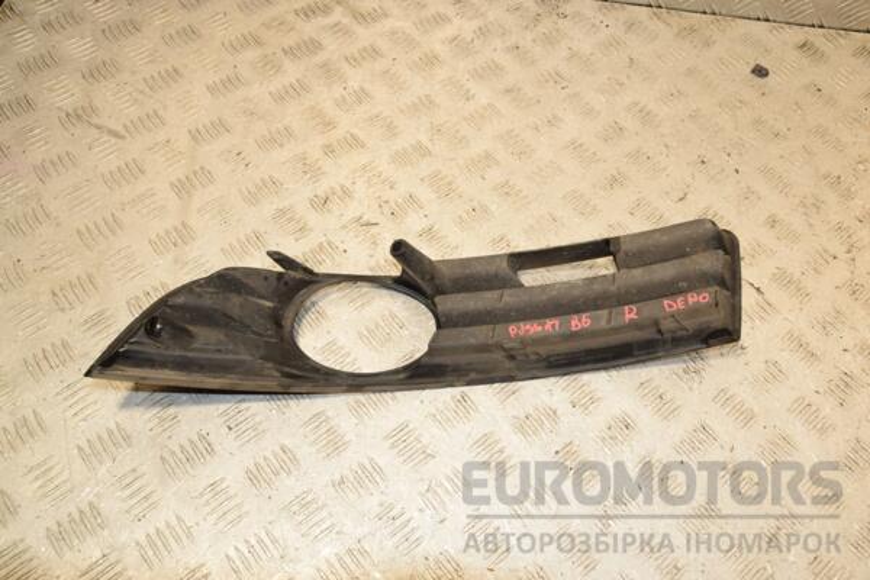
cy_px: 290
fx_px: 761
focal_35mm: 32
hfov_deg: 59.5
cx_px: 435
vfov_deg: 41.7
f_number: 9
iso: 800
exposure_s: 1/200
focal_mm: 21
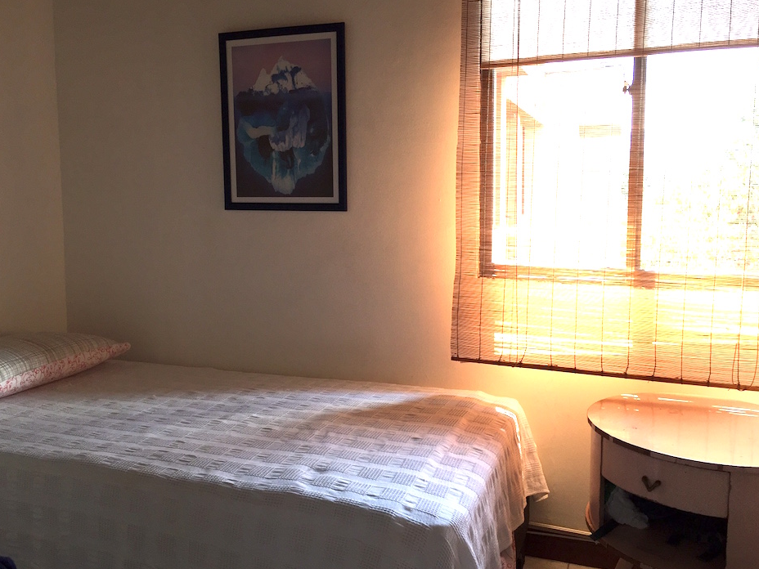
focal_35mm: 32
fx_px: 702
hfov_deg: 56.8
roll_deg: +0.1
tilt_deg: -4.1
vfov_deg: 44.1
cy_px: 267
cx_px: 364
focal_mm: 4.15
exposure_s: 1/60
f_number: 2.2
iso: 40
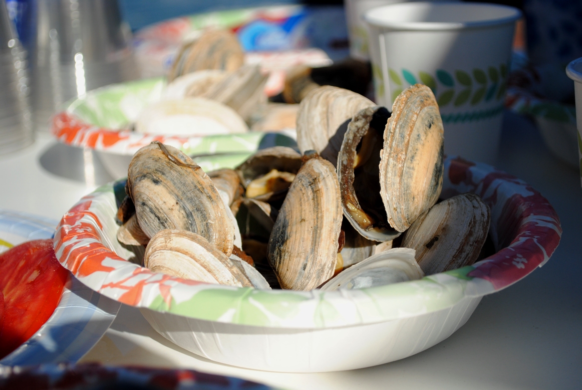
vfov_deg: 20.7
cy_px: 195
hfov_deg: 30.5
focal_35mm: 66
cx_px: 291
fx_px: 1068
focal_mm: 44
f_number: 5.3
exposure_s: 1/1250
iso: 200
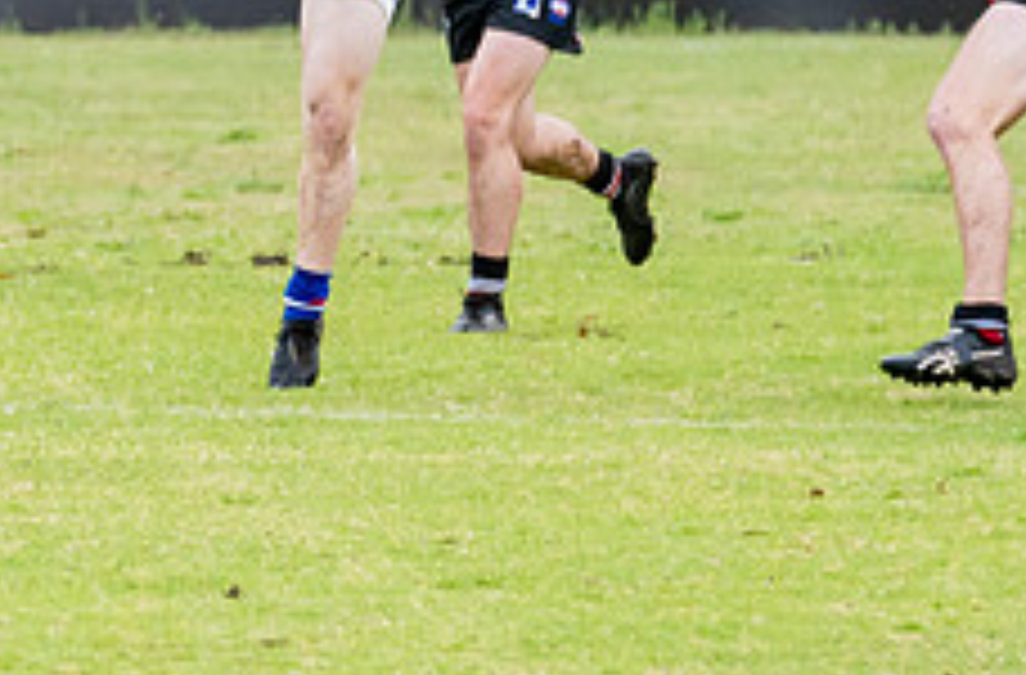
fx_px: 49358
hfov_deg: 1.2
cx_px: 25
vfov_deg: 0.8
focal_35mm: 1739
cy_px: -24
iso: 1250
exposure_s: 1/1600
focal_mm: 420
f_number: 7.1
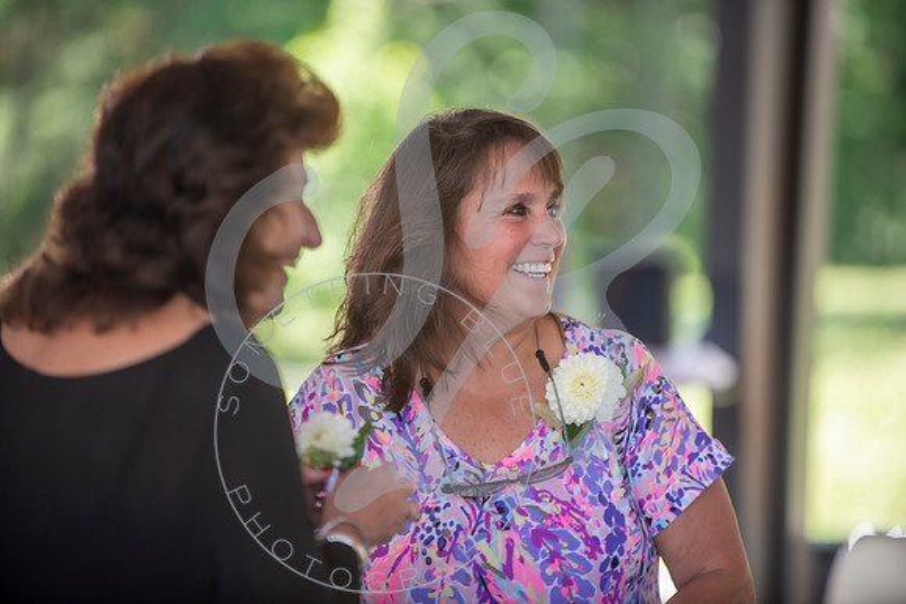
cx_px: 453
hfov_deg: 10.3
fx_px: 5034
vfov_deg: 6.9
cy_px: 302
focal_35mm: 200
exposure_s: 1/200
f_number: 2.8
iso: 200
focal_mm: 200
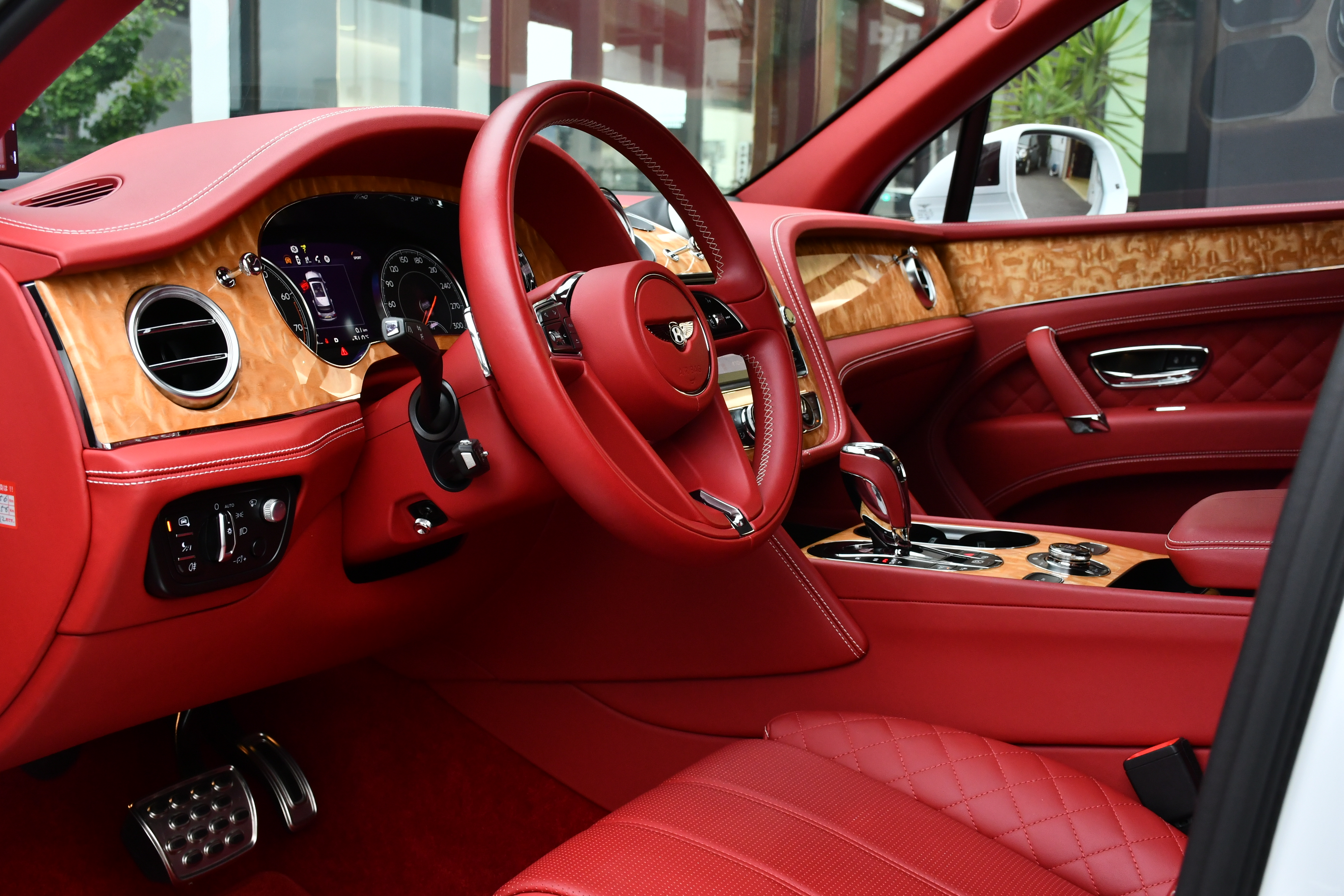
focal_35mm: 40
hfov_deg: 48.5
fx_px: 1493
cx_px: 672
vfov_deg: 33.4
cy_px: 448
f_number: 8
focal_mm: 27
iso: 560
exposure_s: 1/40
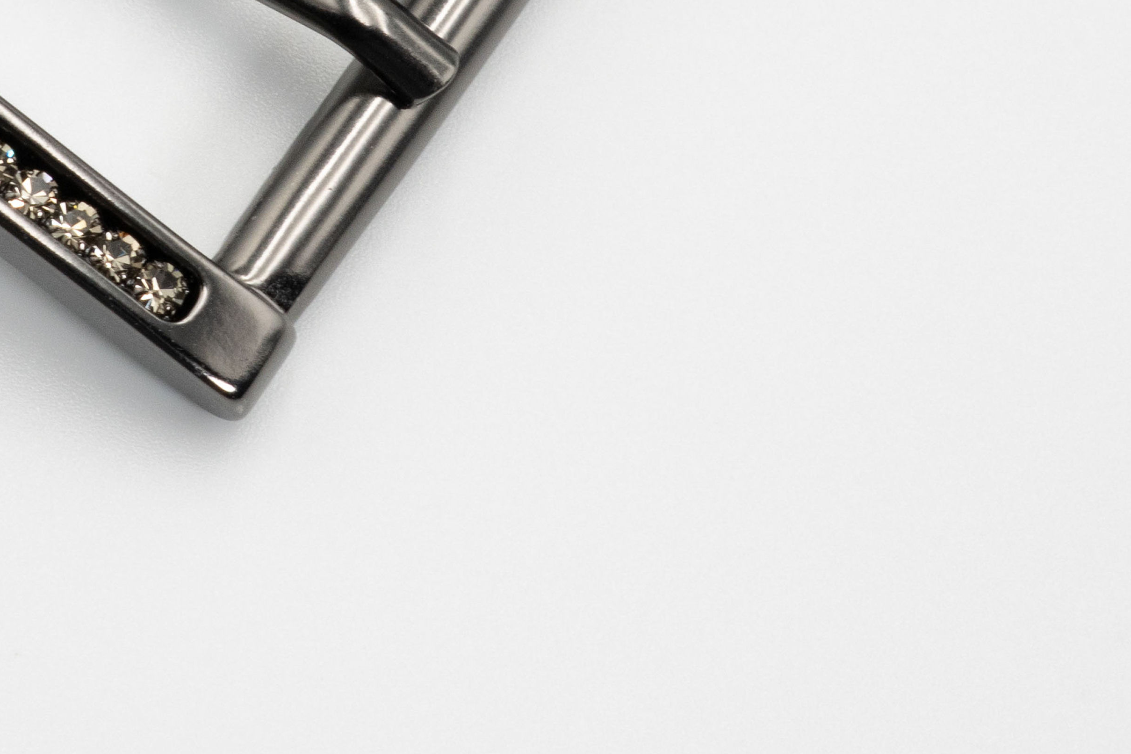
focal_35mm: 156
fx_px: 4901
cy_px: -128
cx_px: 118
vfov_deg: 8.7
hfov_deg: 13.1
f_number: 11
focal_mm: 35
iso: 400
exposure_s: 1/50
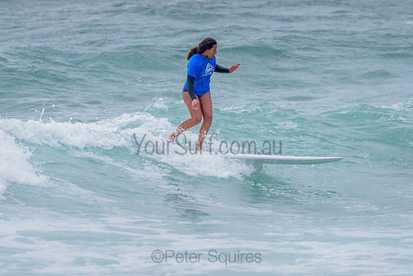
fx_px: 7034
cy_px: 109
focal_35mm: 613
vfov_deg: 2.2
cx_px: 203
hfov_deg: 3.4
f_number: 5.6
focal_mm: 500
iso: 450
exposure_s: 1/2000
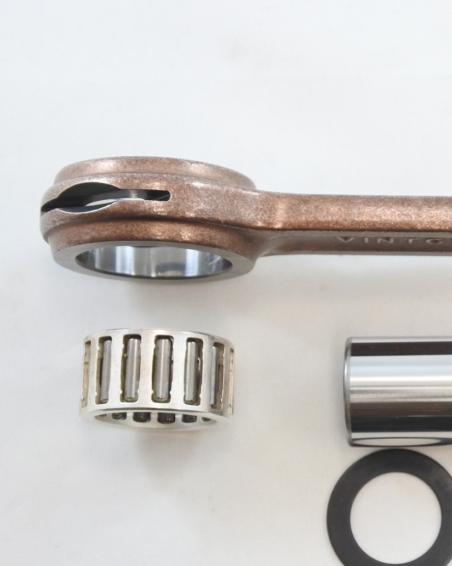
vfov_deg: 22.2
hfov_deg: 17.3
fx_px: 1439
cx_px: 483
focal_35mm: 86
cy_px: 326
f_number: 4.5
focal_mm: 18.9
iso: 720
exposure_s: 1/125
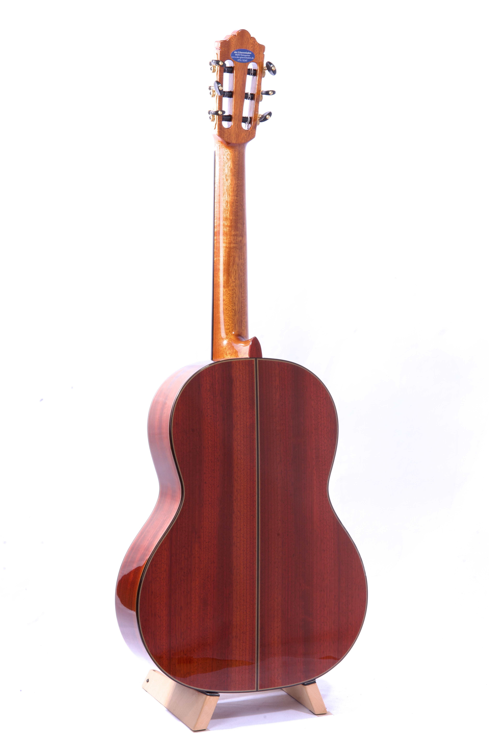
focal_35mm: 69
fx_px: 1406
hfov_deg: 19.7
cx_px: 244
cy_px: 367
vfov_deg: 29.2
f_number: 22
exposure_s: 1/50
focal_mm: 69
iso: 100
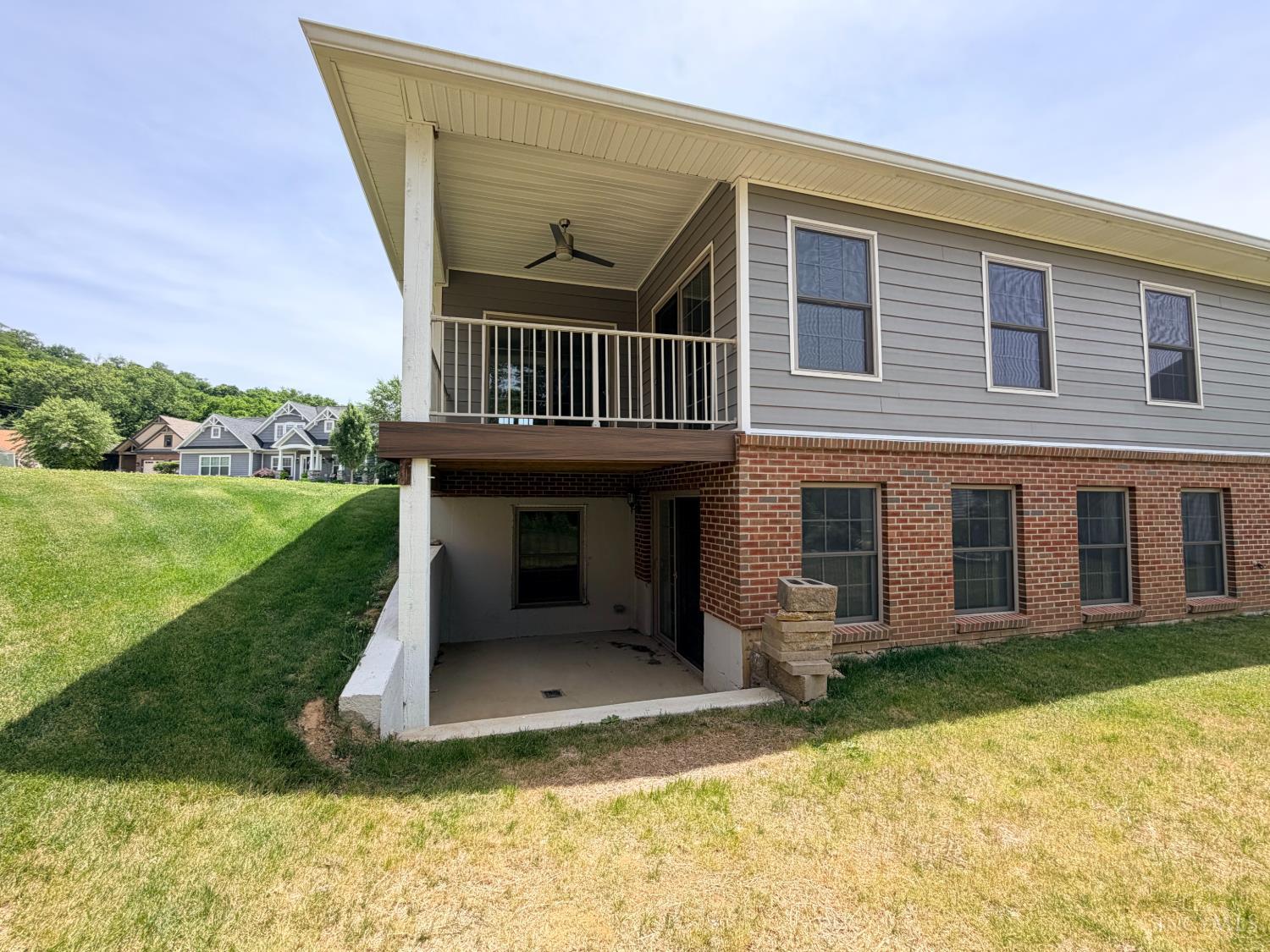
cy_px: 476
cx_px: 635
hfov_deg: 102.1
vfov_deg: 85.7
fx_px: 514
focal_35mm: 14
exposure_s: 1/631
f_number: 2.2
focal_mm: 2.22
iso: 40
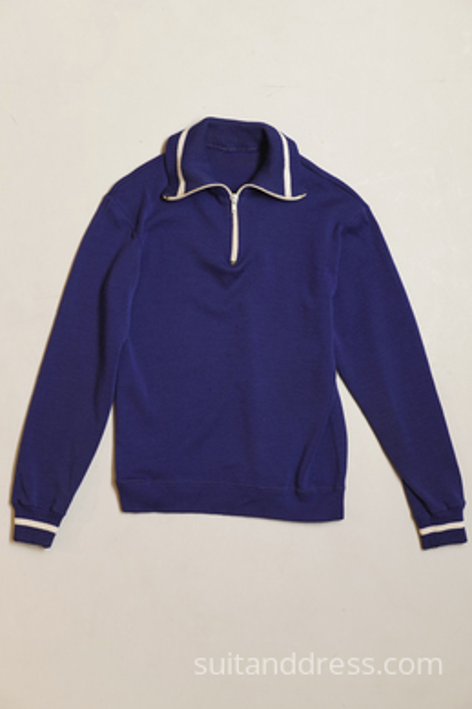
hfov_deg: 28.1
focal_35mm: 48
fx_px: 945
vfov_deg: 41.1
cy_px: 354
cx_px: 236
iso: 400
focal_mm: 32
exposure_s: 1/50
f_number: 4.5
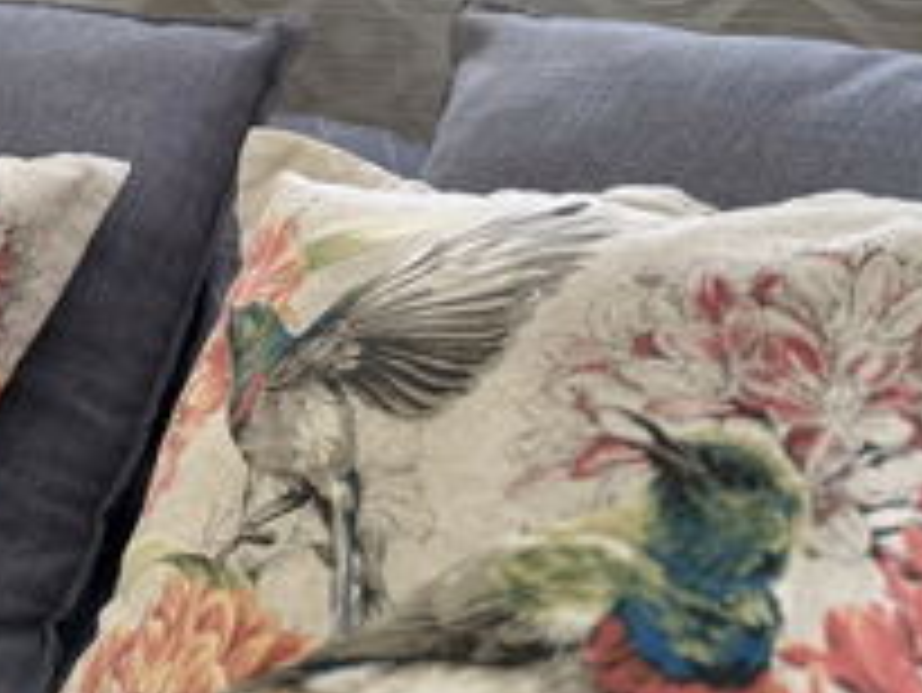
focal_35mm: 71
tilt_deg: -8.5
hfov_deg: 26.5
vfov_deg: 20.5
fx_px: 1892
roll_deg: +2.1
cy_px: 130
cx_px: 108
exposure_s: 1/50
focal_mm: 5.7
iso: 100
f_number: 1.5
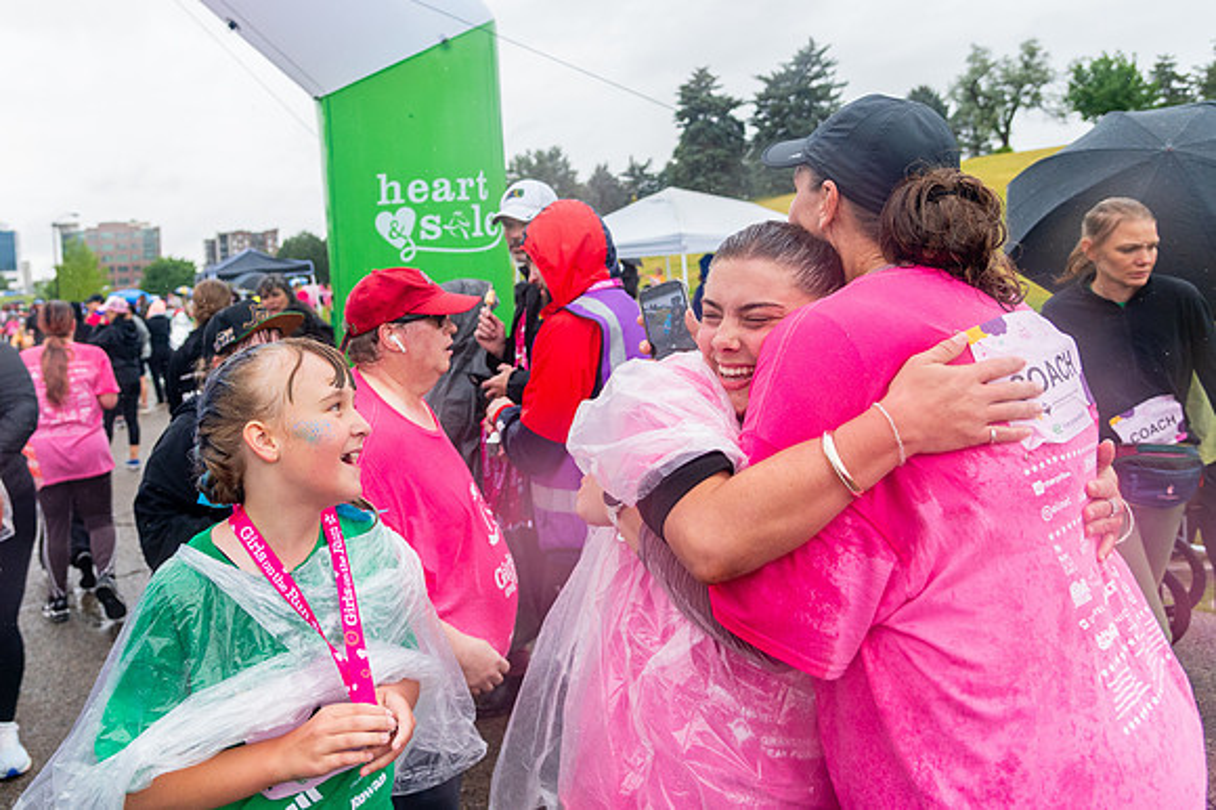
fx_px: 1020
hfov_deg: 61.4
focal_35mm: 30
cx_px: 538
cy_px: 300
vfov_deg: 42.9
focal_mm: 24
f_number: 4
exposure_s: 1/2500
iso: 1600
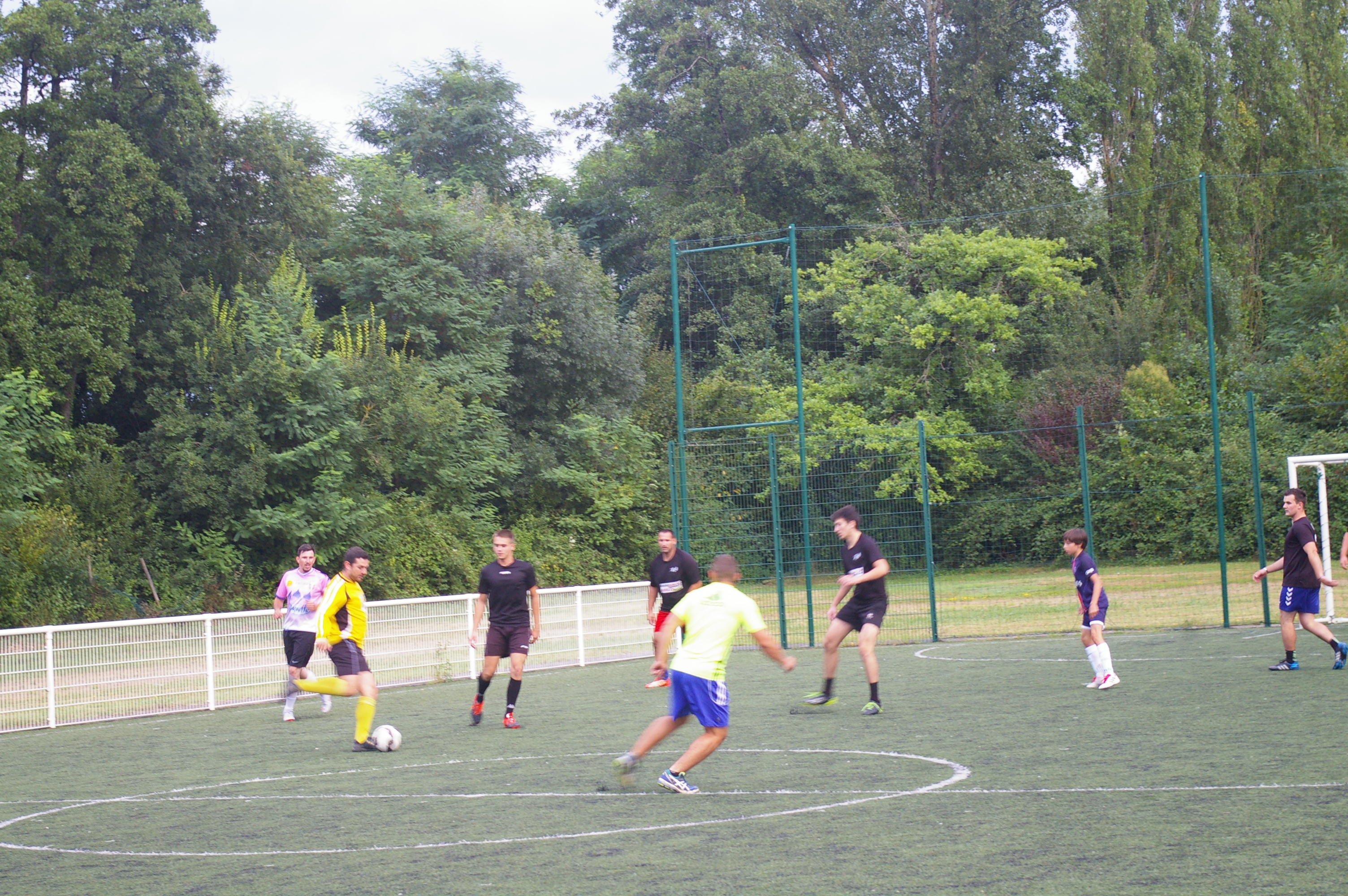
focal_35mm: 82
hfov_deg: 24.6
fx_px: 3086
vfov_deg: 16.5
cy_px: 448
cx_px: 674
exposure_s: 1/45
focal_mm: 55
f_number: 8
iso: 400
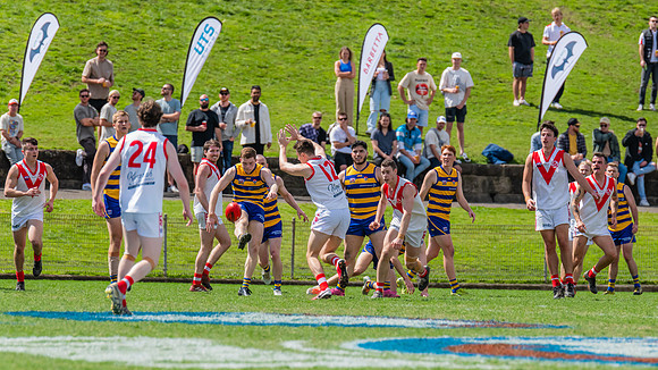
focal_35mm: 508
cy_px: 223
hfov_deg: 4.3
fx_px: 8859
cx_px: 377
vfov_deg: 2.4
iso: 800
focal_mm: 420
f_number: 8
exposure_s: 1/1600
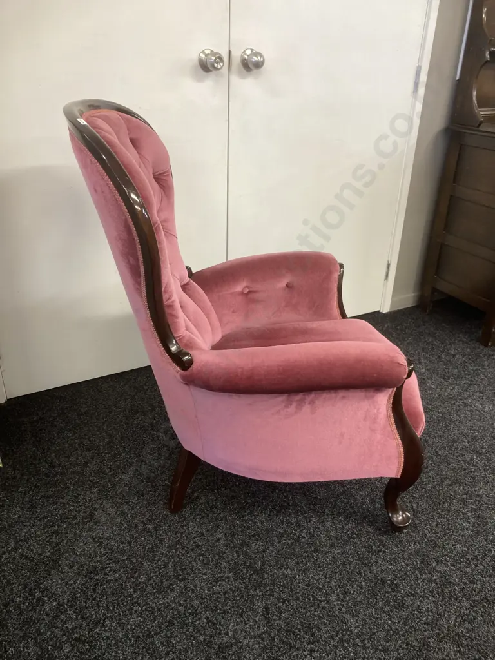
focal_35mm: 28
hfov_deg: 49.7
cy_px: 330
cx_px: 248
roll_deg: -3.6
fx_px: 534
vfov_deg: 63.4
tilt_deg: -25.4
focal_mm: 3.99
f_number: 1.8
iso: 125
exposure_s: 1/50
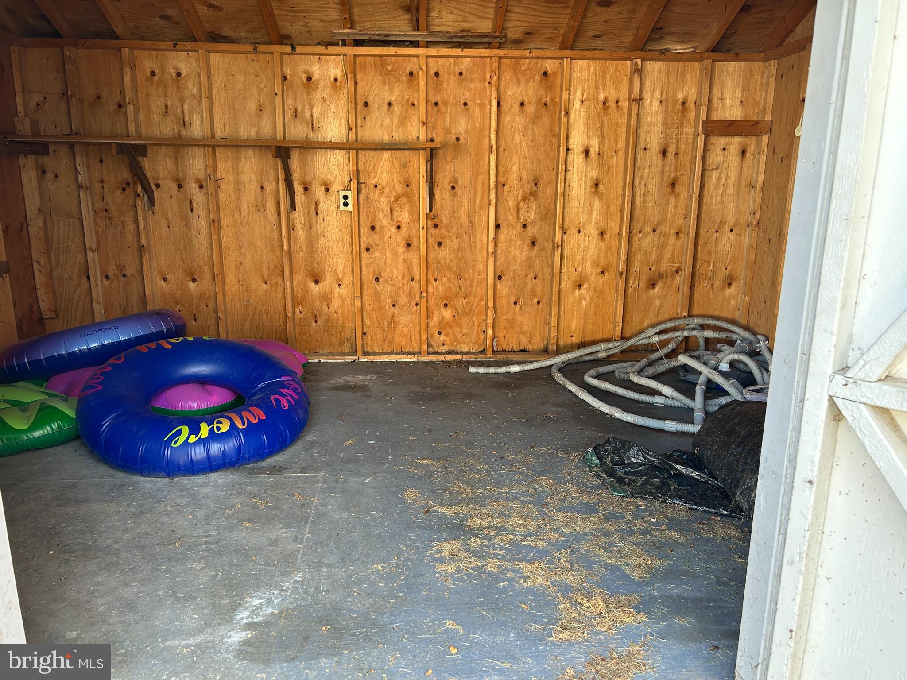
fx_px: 681
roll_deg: -0.2
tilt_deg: -13.6
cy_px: 340
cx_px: 454
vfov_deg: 53.1
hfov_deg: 67.3
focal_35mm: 26
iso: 64
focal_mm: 5.7
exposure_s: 1/121
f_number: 1.5
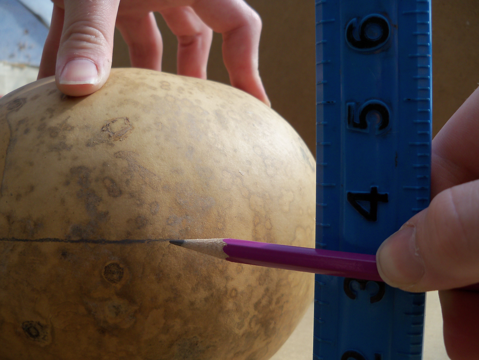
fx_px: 484
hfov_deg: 52.6
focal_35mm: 35
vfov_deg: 40.7
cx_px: 240
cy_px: 180
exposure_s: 1/500
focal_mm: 6.2
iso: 80
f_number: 3.5
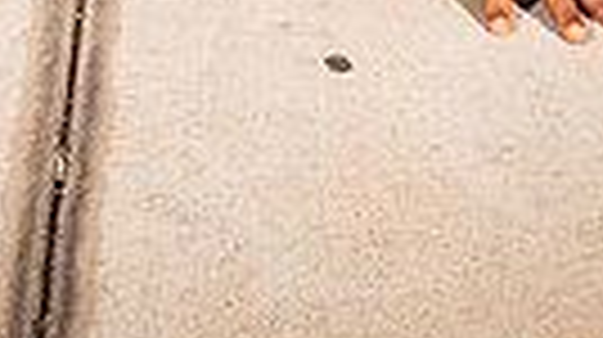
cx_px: 198
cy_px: -604
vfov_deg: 8.0
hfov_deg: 16.0
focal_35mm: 134
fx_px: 2140
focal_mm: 38
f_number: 7.1
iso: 160
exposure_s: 1/400
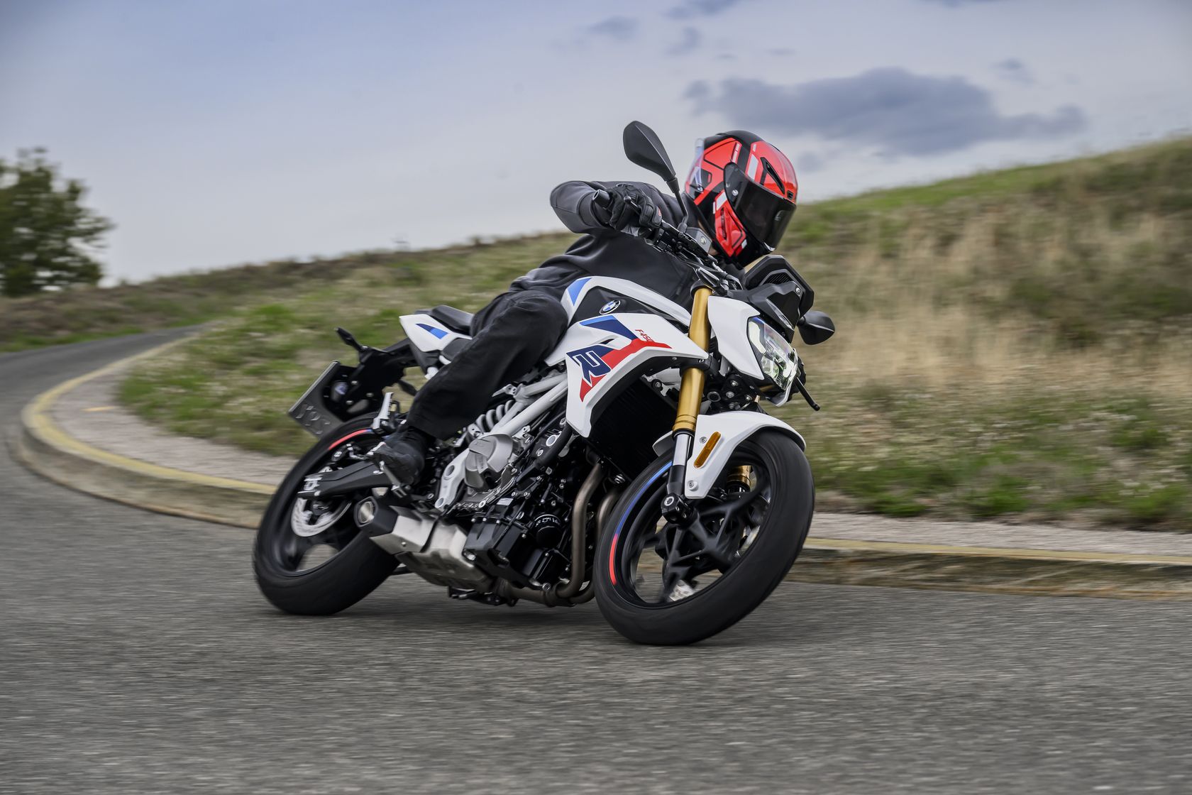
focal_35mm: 82
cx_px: 596
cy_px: 398
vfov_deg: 16.7
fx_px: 2715
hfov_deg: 24.8
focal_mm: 82
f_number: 8
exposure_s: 1/250
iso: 500
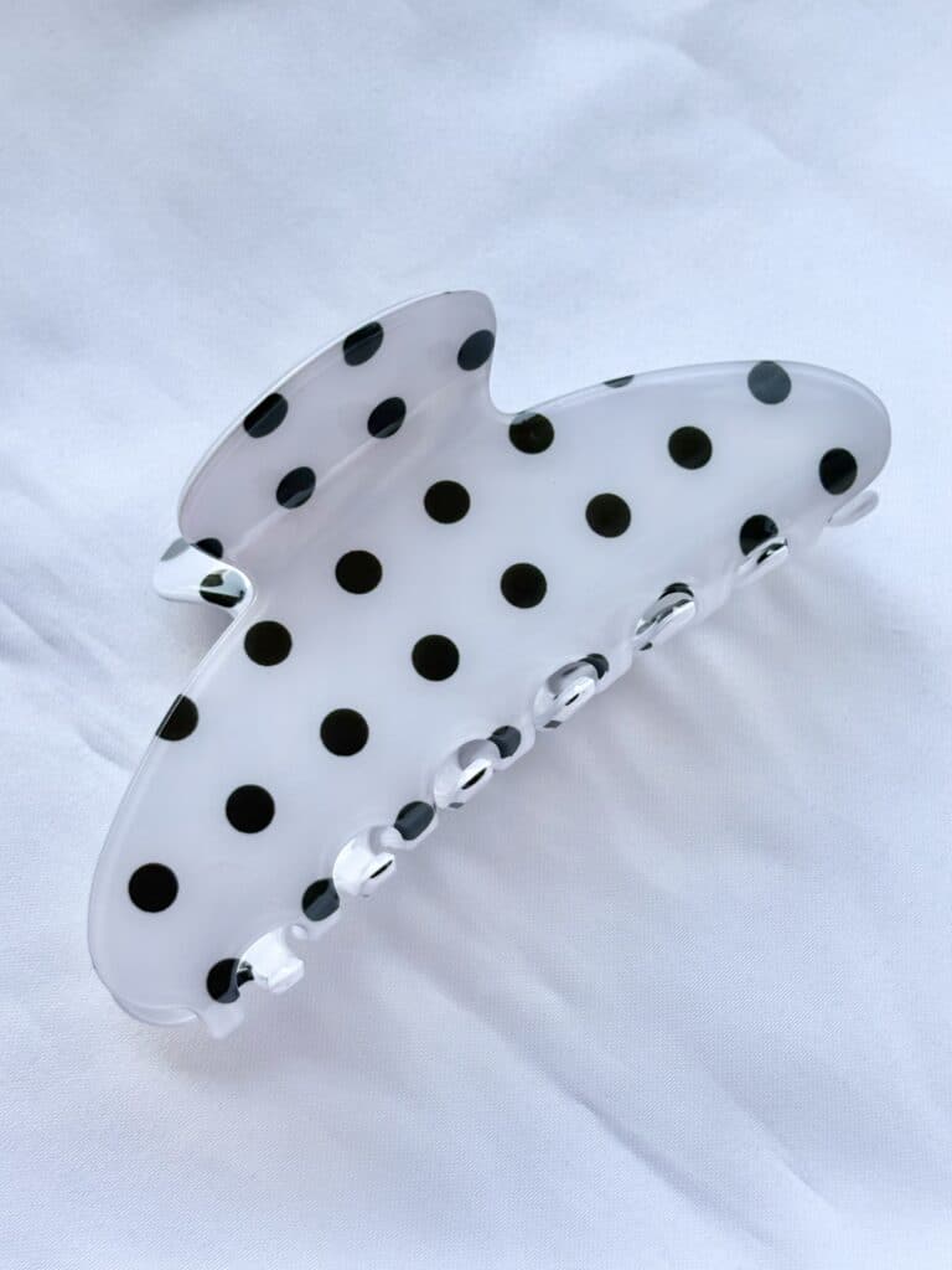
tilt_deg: -63.7
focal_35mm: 52
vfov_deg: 36.8
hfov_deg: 28.0
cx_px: 476
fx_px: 1907
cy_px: 635
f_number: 1.6
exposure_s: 1/2994
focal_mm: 5.96
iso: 50
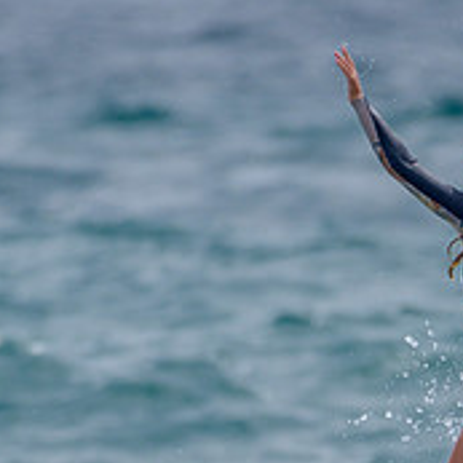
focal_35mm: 1749
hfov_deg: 1.0
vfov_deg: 1.0
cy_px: 567
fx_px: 26467
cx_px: 426
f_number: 5.6
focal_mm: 500
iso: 125
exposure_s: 1/2000
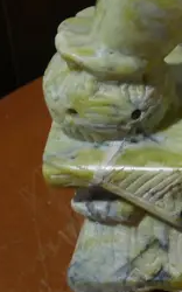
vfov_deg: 10.4
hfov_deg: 6.2
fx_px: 1589
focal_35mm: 200
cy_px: -4
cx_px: 490
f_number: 5.1
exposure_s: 1/60
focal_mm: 23
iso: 400
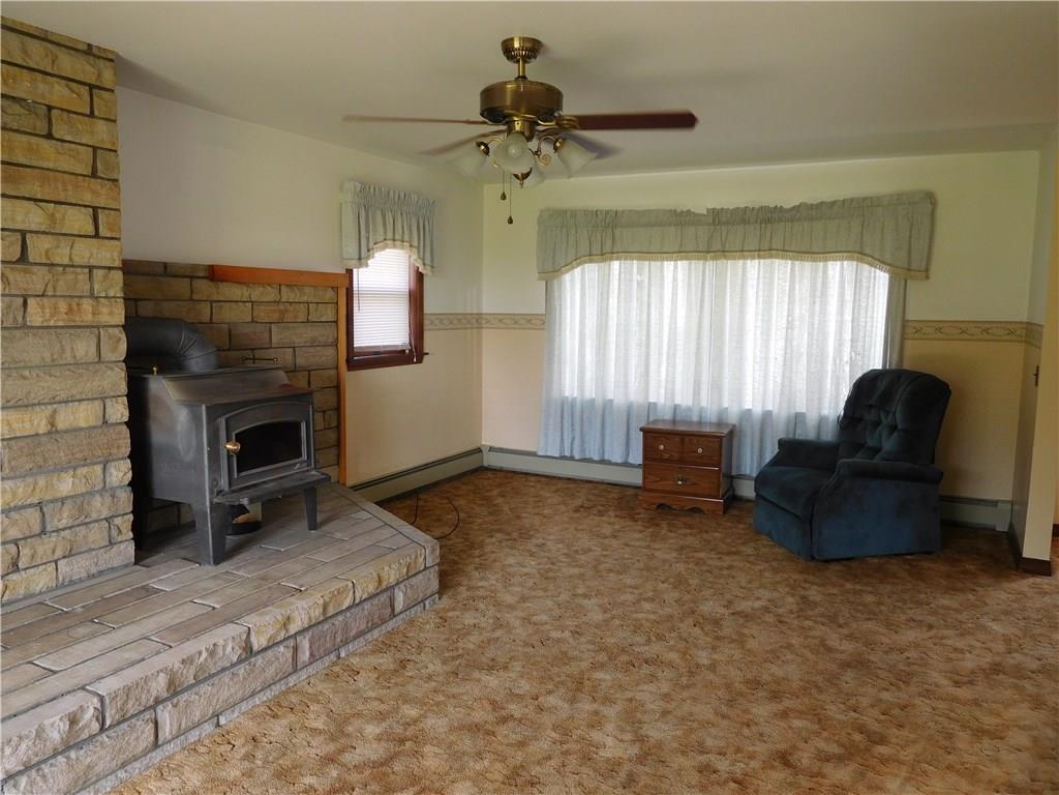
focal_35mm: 25
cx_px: 530
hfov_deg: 69.4
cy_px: 398
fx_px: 765
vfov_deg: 54.9
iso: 160
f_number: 3.4
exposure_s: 1/30
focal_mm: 4.5
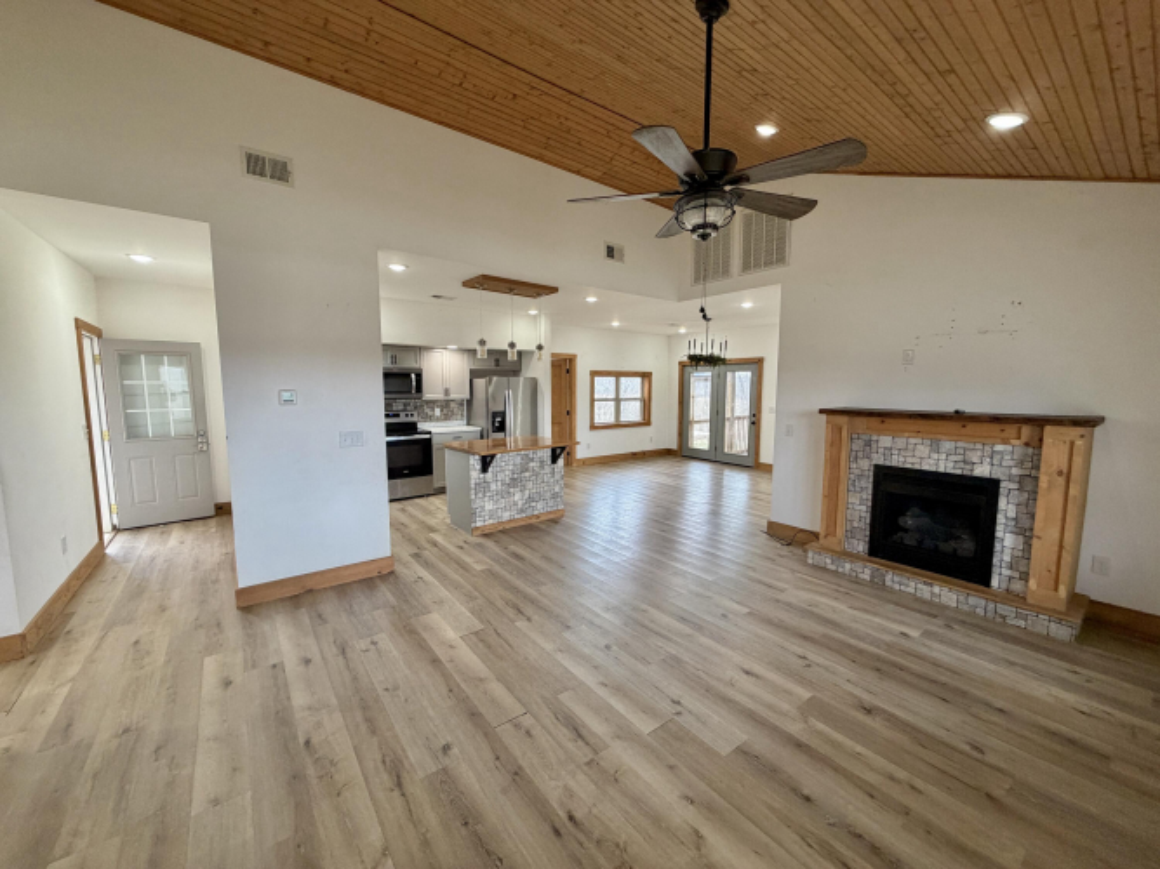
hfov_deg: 102.1
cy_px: 434
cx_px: 580
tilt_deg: -6.5
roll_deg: +0.5
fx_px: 469
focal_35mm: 14
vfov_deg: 85.7
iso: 250
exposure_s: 1/120
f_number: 2.2
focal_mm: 2.22
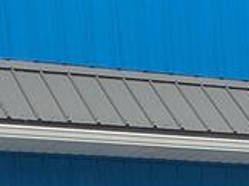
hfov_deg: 9.0
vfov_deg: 6.6
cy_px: 609
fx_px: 1422
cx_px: 602
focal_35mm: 198
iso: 46
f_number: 1.89
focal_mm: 5.43
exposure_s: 1/1110
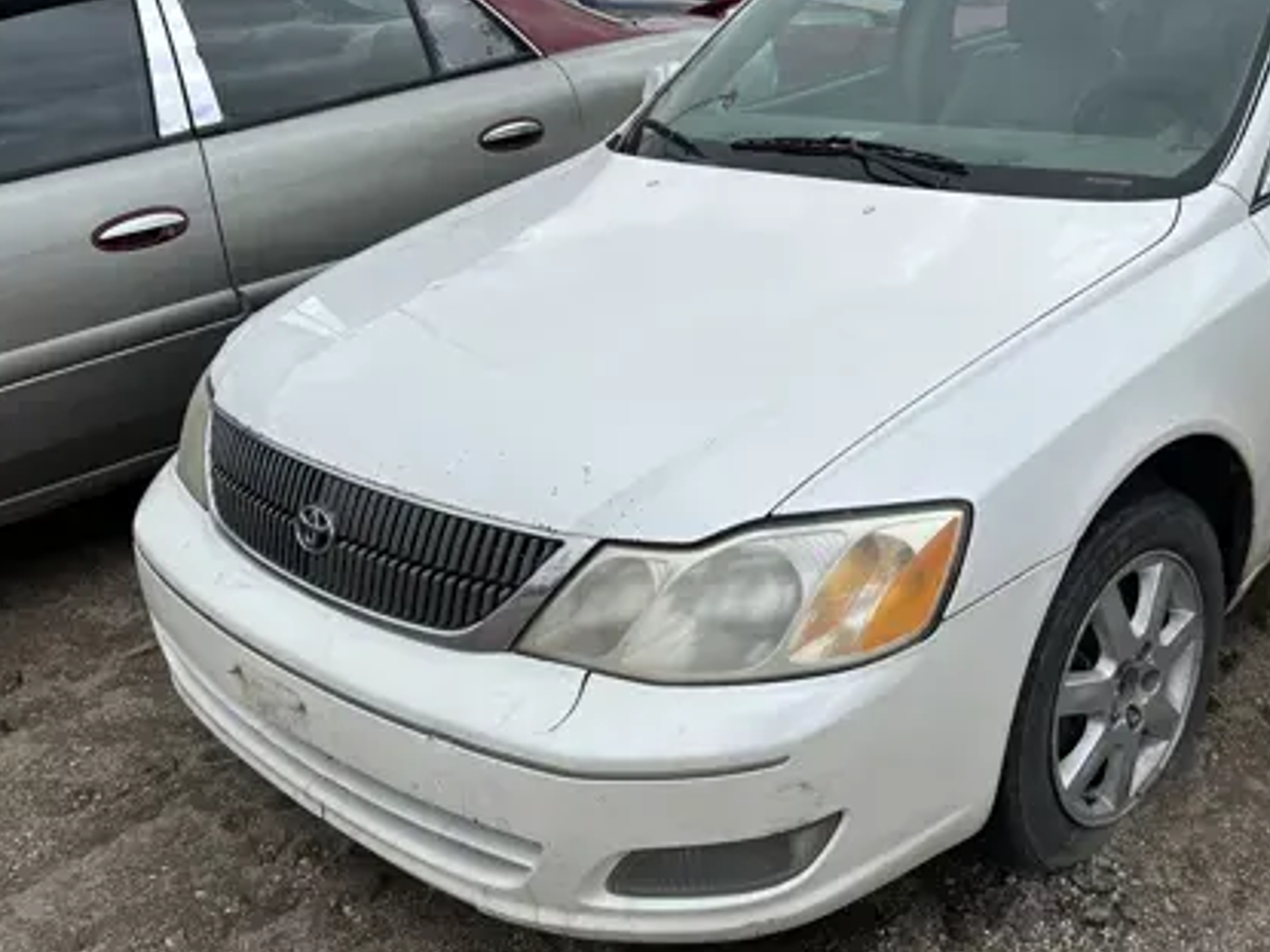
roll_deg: +4.2
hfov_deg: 49.3
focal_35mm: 37
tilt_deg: -18.4
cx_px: 839
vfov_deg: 38.6
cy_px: 425
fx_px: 1357
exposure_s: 1/6211
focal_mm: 6.86
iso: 80
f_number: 1.78
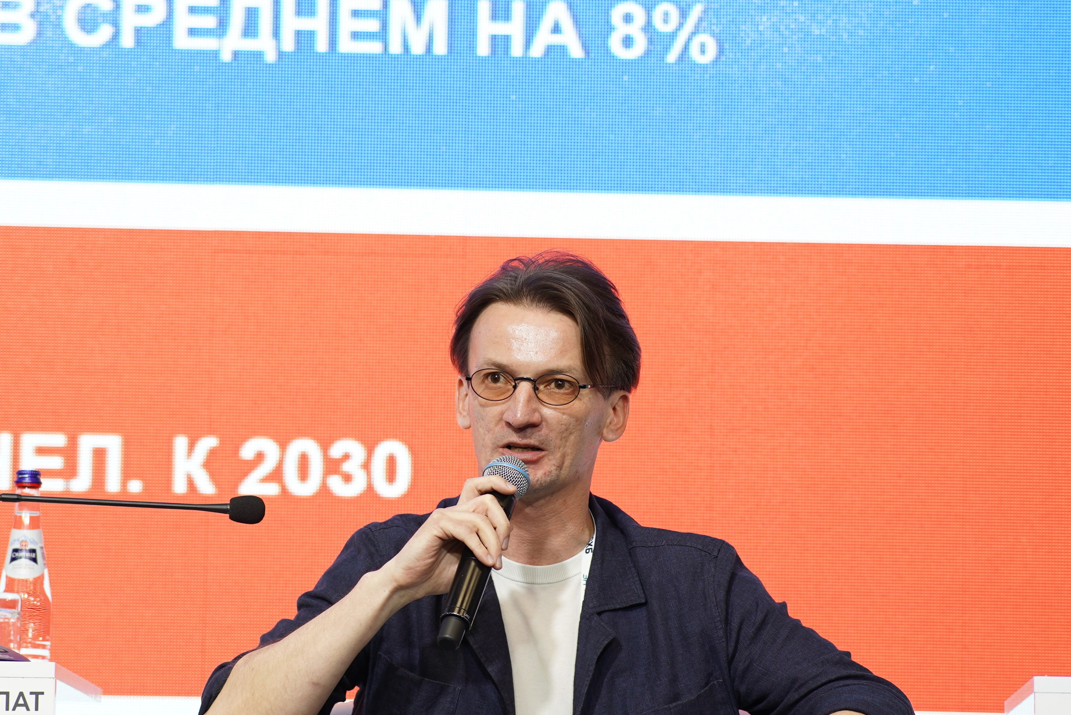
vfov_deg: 8.5
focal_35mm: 161
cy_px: 427
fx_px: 4790
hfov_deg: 12.8
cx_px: 502
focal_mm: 85
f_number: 2.2
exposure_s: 1/80
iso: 100
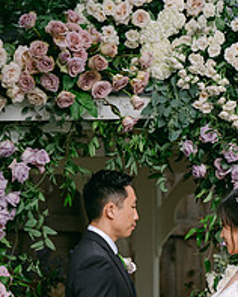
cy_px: 317
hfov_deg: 3.7
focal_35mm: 416
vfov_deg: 4.6
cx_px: 196
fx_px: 3657
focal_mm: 129.2
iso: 320
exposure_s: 1/300
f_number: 2.8
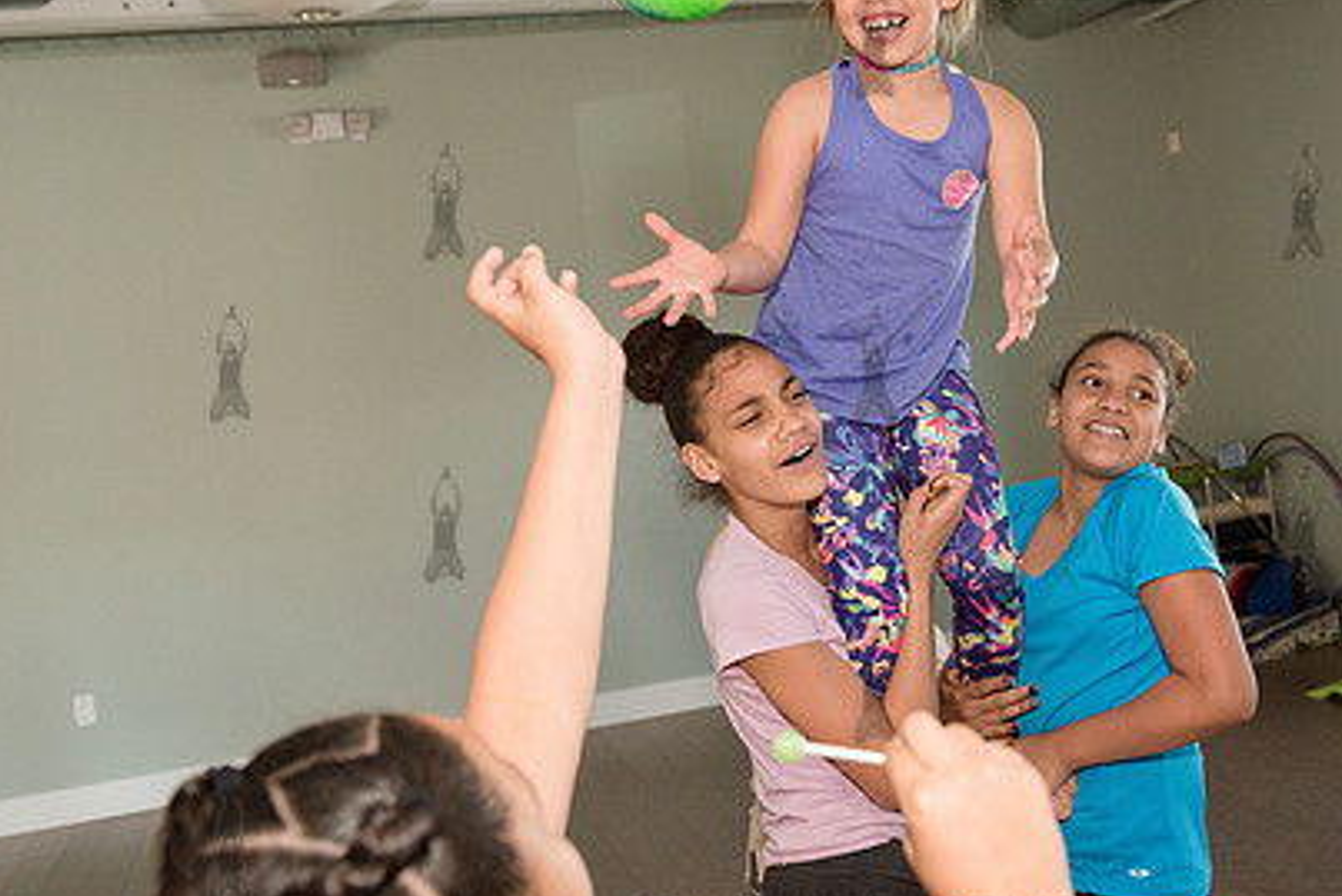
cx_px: 872
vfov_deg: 29.2
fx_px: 1715
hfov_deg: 42.3
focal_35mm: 46
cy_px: 361
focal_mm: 32
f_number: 4.5
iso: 1600
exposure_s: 1/640
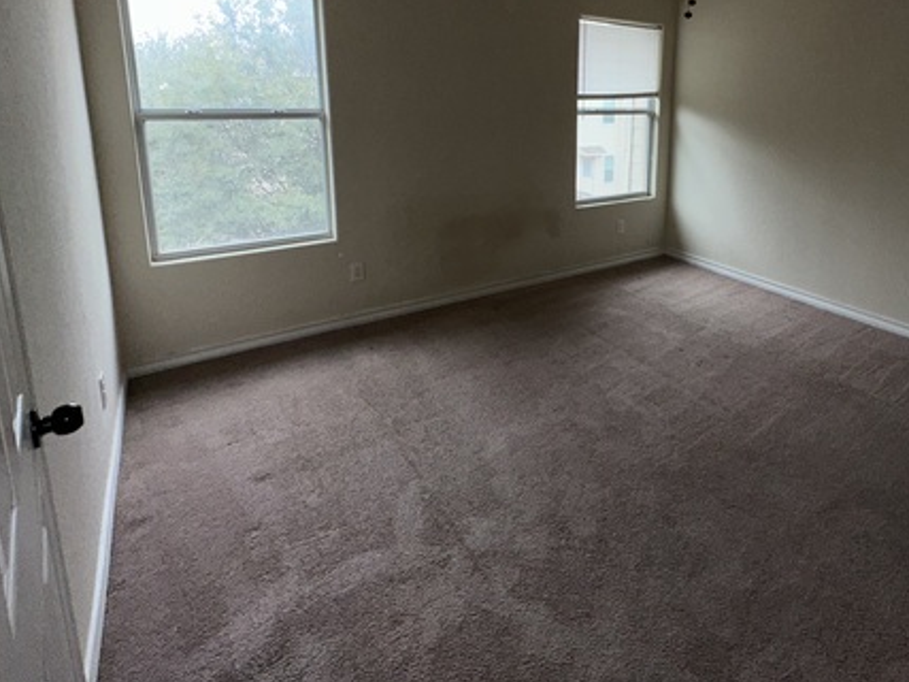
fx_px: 551
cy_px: 194
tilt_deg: -10.6
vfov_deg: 60.8
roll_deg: -1.0
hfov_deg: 77.4
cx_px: 577
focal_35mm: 21
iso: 32
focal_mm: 2.22
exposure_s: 1/122
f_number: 2.2
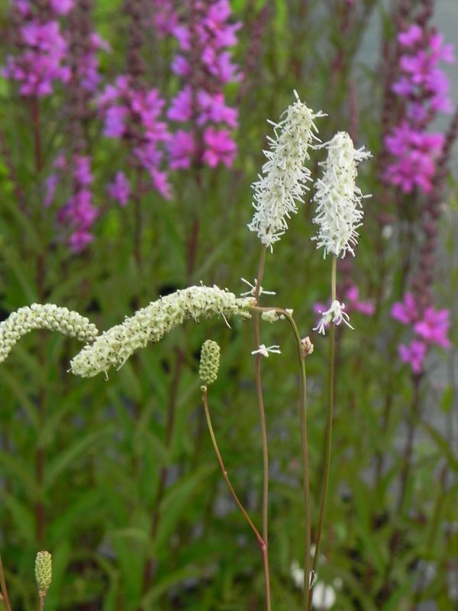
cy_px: 306
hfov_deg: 14.1
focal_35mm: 105
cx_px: 229
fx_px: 1852
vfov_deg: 18.7
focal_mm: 18.8
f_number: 4.5
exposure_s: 1/20
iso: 160
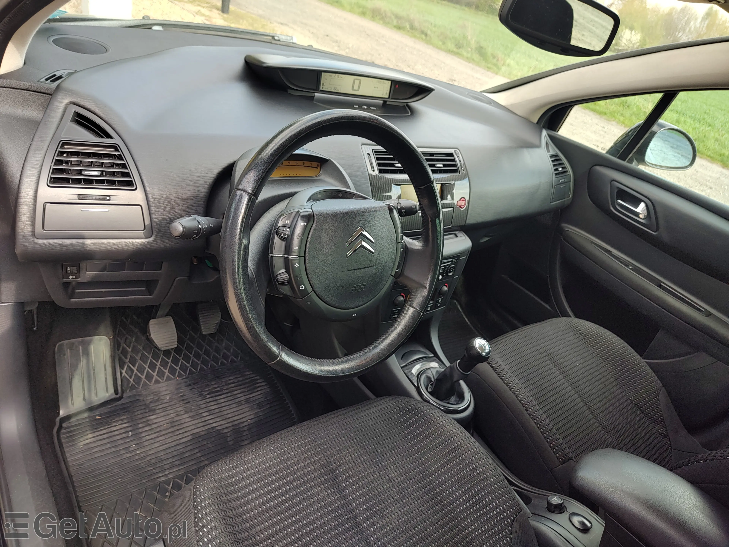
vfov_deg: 58.9
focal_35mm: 23
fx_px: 484
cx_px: 364
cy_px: 274
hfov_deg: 73.9
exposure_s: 1/193
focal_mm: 5.56
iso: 100
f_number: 1.8
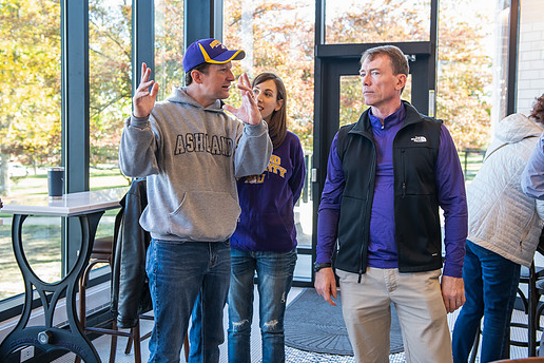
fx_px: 680
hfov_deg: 43.6
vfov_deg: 29.9
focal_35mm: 45
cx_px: 267
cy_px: 167
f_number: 3.5
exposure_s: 1/200
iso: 800
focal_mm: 40
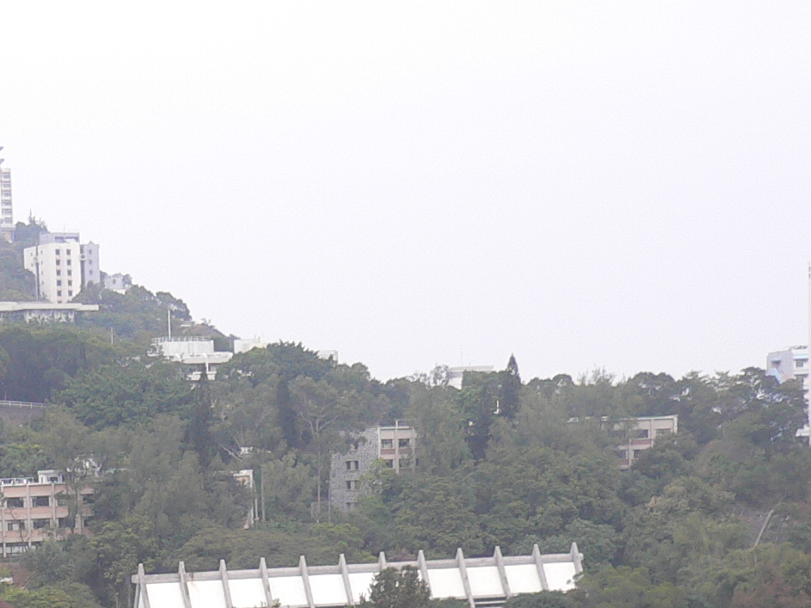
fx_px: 2225
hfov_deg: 20.0
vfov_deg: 15.0
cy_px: 744
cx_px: 7
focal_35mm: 95
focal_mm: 5.8
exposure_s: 1/400
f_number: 2.8
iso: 80
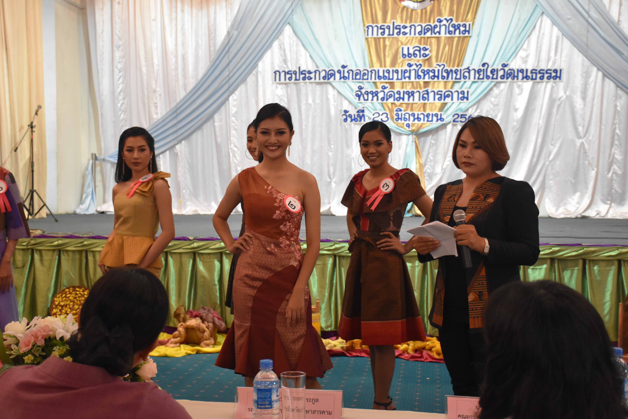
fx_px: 916
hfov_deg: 37.9
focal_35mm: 52
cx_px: 314
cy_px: 210
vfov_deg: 25.8
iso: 2500
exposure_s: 1/60
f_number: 4.2
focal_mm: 35
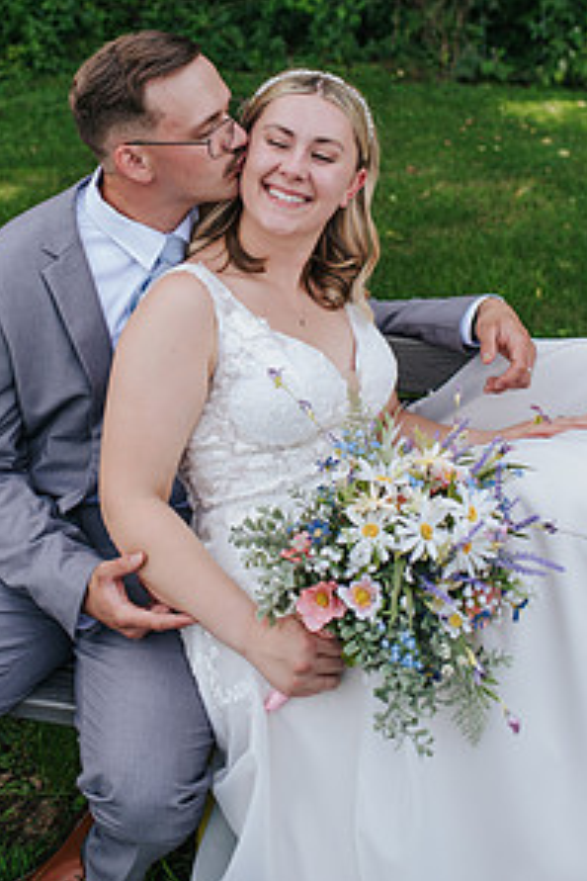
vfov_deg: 36.9
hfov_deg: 25.5
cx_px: 264
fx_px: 1296
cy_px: 261
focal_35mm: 53
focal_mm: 35
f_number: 3.2
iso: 100
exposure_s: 1/320
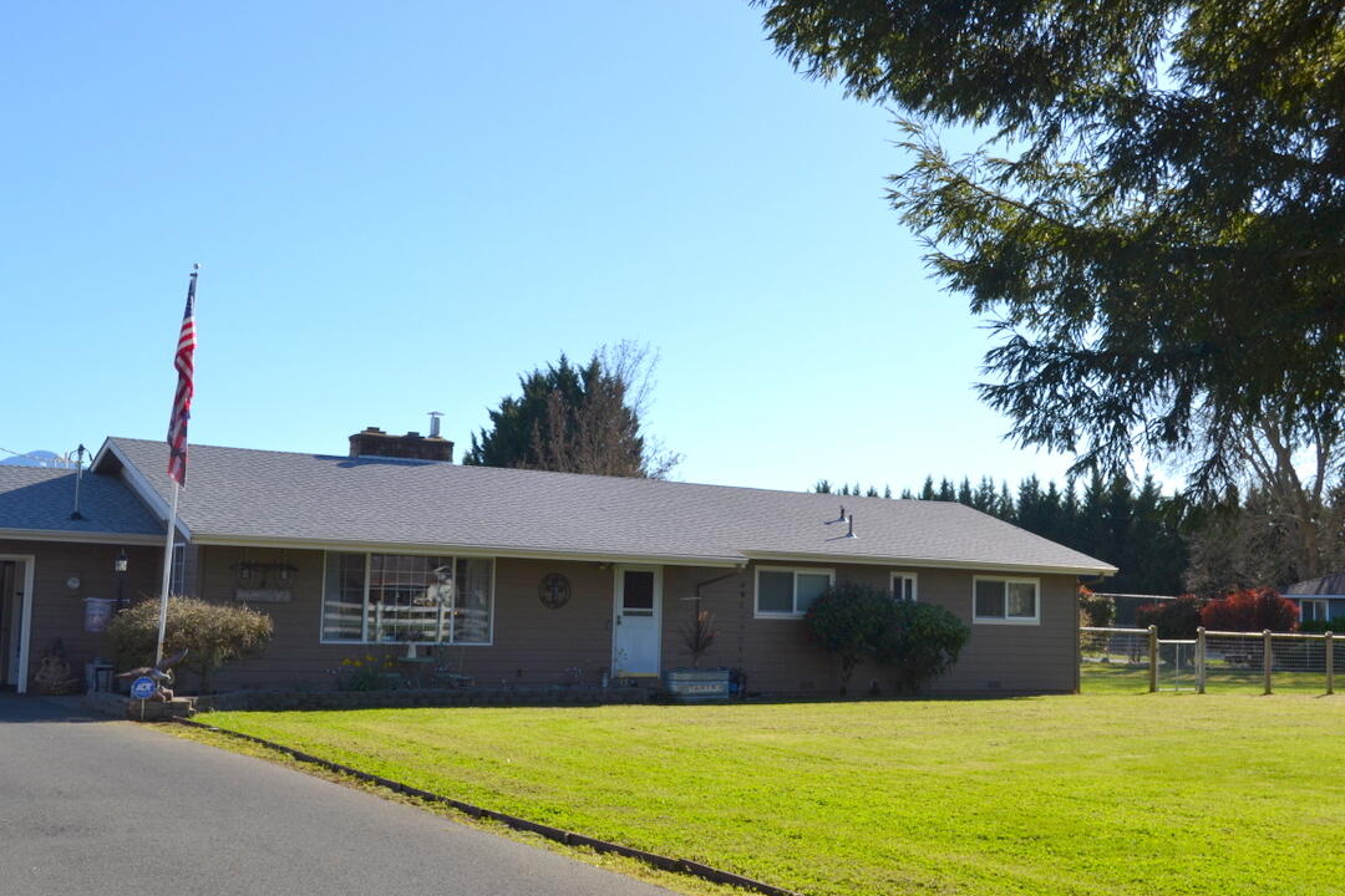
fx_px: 1569
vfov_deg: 31.9
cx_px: 672
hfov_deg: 46.4
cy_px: 448
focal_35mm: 42
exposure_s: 1/250
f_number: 8
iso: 100
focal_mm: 28
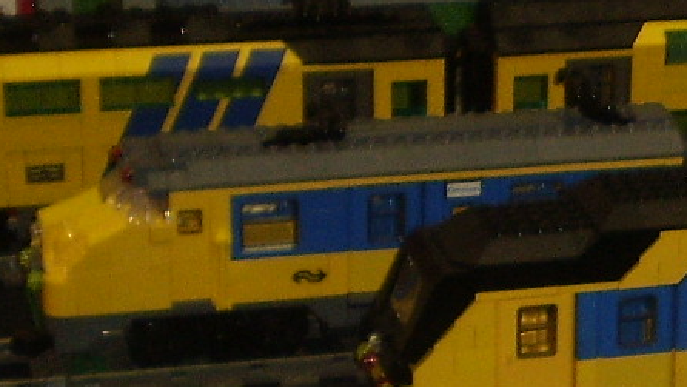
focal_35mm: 164
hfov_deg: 12.6
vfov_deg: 7.4
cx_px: 967
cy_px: 319
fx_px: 2988
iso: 125
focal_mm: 7.4
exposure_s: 1/30
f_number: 3.5
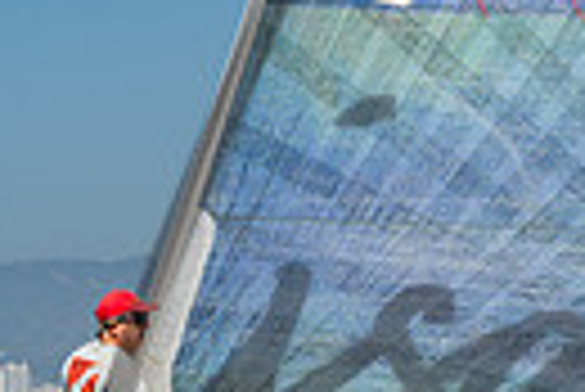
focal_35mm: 319
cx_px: 883
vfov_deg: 4.3
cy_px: 128
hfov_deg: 6.4
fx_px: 5189
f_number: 6.3
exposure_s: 1/400
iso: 160
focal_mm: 58
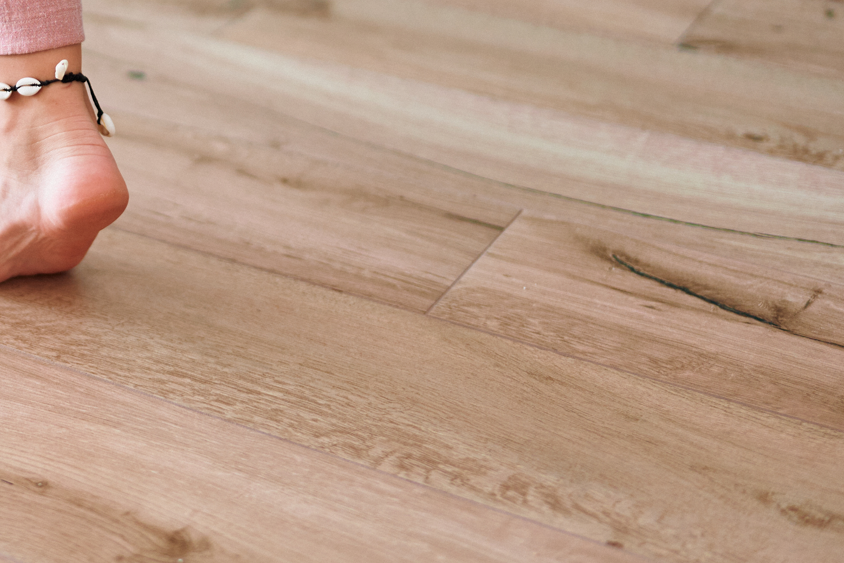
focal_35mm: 77
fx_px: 1805
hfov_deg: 24.8
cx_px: -37
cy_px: 32
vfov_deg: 17.4
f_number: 1.2
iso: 100
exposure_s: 1/250
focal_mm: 35
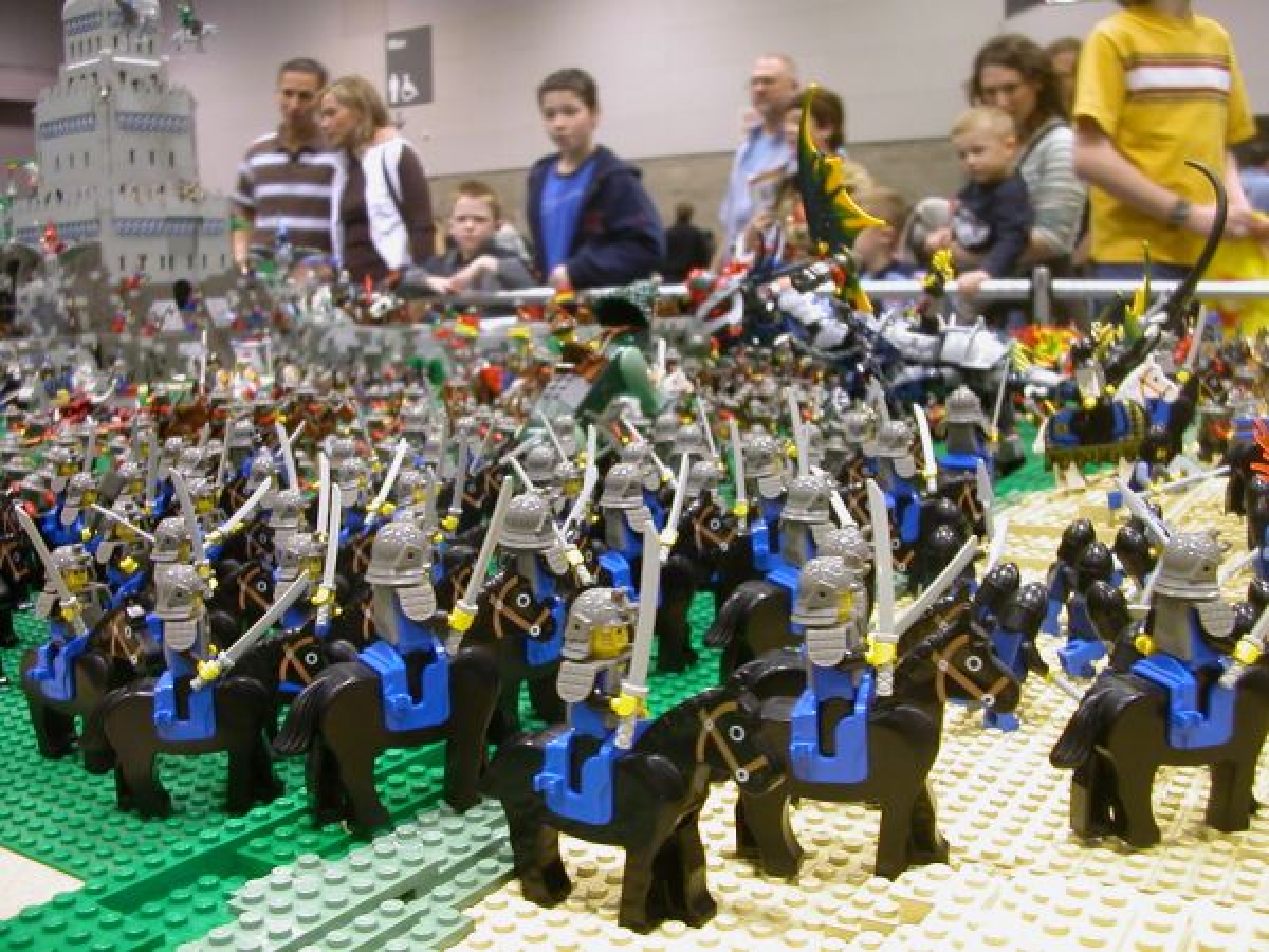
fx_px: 1356
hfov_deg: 50.1
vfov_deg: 38.7
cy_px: 476
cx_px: 634
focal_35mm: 37
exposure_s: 1/8.5
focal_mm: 5.6
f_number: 2.7
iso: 100
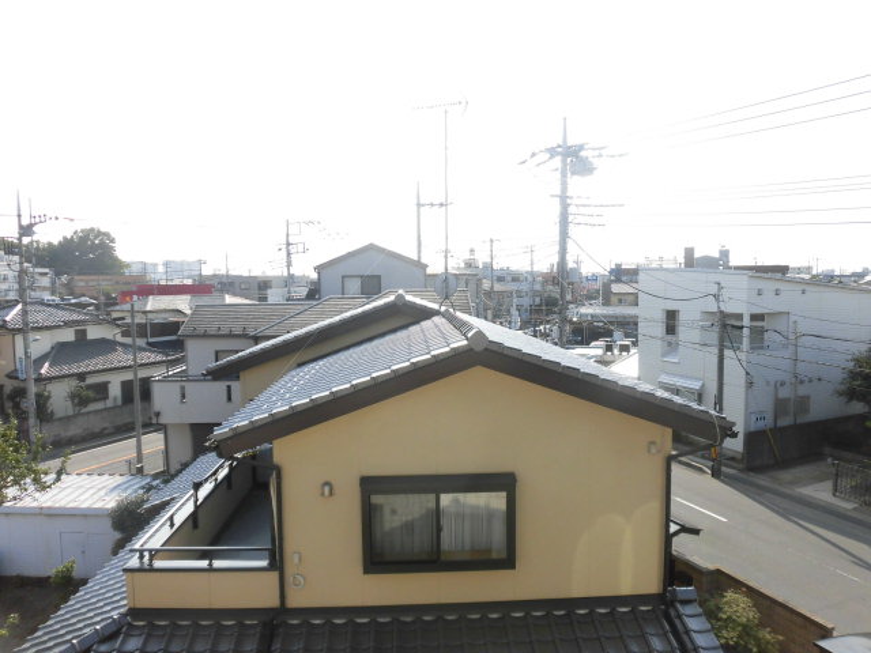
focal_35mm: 24
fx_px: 604
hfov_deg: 71.6
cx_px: 436
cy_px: 326
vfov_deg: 56.8
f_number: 3.1
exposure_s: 1/800
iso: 100
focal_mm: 4.3
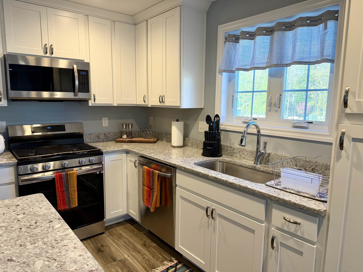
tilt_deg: -7.9
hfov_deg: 71.6
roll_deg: -1.3
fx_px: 252
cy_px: 136
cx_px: 182
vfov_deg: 56.8
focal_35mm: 24
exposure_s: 1/120
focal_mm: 6.76
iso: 125
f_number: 1.78
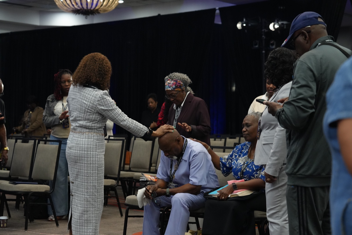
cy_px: 118
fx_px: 684
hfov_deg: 28.8
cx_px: 176
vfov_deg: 19.4
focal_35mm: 70
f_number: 4.5
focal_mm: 70
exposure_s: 1/320
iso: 5000
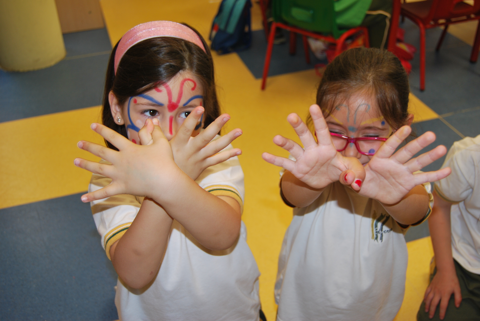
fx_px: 521
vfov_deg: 34.3
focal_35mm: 39
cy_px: 160
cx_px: 240
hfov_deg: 49.5
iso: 200
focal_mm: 26
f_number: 4.2
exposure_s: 1/60
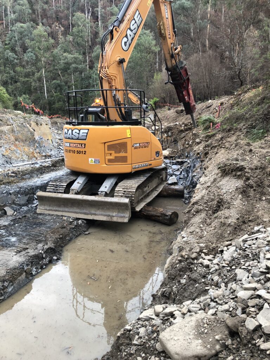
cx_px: 135
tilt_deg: -11.0
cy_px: 180
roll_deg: -0.6
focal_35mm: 28
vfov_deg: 63.4
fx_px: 291
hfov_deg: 49.7
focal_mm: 3.99
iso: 25
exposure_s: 1/30
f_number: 1.8
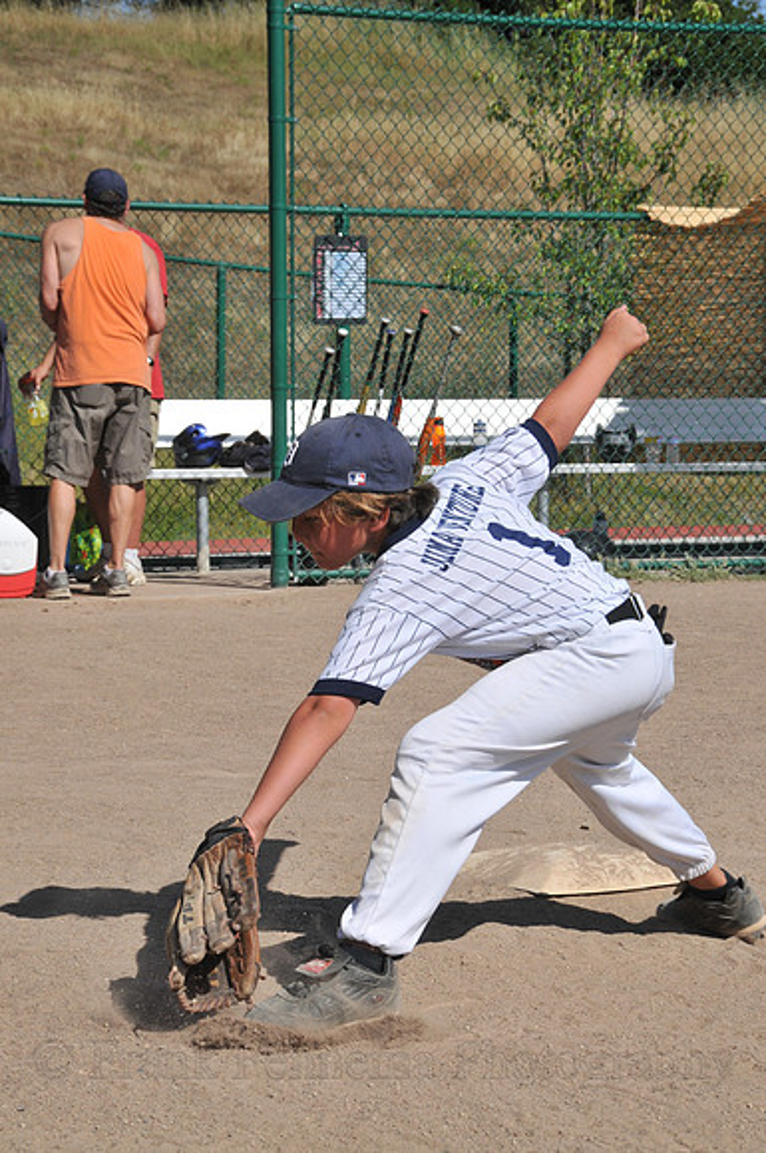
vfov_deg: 24.2
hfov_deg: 16.2
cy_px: 576
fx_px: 2689
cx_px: 383
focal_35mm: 84
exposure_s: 1/500
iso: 200
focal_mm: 56
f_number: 11
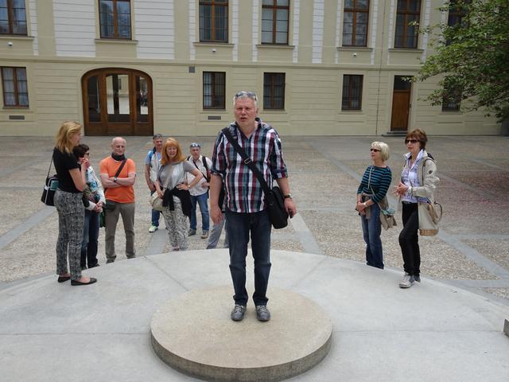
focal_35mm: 33
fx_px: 485
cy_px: 191
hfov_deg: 55.4
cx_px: 254
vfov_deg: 42.9
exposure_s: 1/320
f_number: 4
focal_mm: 5.61
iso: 80
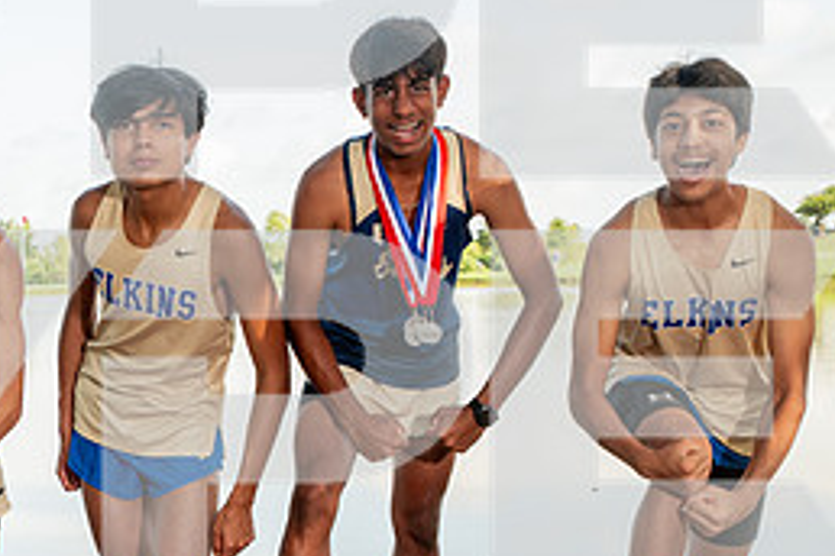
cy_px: 402
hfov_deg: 26.8
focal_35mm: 72
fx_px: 1670
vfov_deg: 18.8
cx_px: 39
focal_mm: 32
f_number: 7.1
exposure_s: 1/200
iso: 200
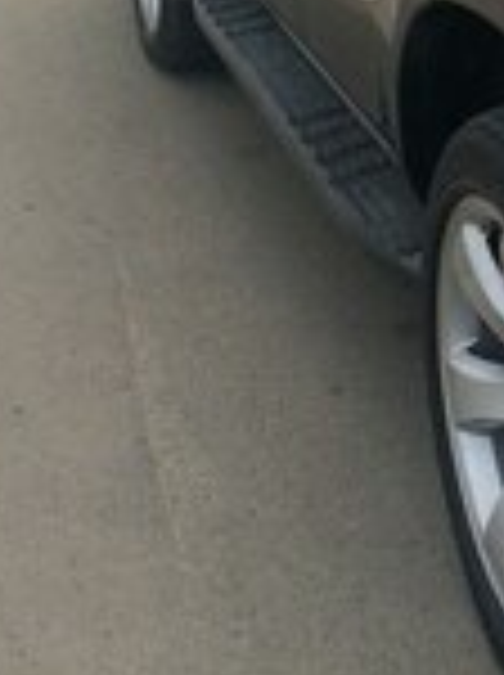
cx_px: 554
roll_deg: +0.5
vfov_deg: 19.6
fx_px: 1869
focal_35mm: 96
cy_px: -72
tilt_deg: -16.3
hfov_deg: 15.0
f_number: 2.2
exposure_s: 1/1466
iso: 32
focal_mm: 4.15
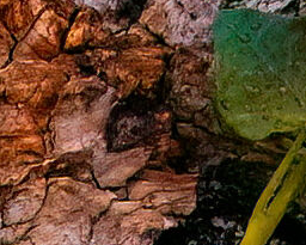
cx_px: 85
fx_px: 47890
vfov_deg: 0.3
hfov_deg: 0.4
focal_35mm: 5286
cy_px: -655
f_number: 6.3
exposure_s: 1/100
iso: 6400
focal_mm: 600
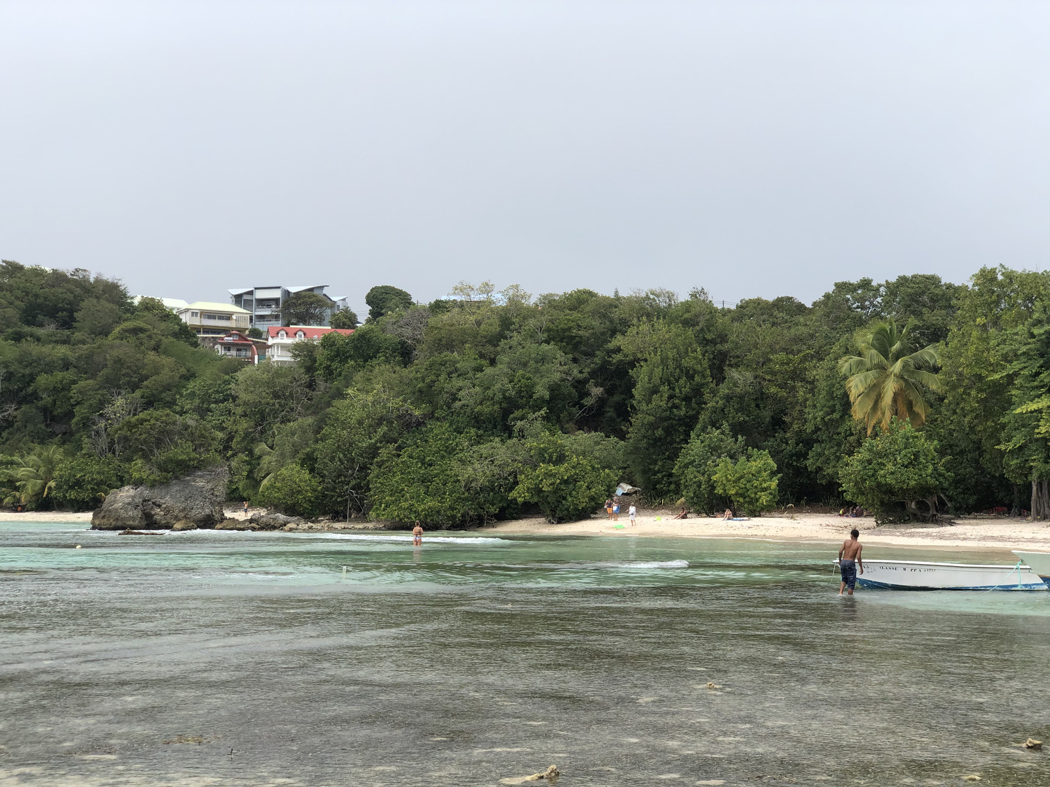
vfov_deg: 28.0
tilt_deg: +4.6
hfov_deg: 36.8
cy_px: 394
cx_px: 525
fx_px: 1577
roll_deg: +0.8
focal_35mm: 52
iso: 16
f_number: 2.4
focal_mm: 6
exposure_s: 1/979
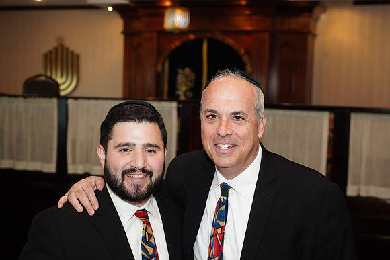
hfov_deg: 35.6
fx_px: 607
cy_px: 130
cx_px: 195
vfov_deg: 24.2
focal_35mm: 56
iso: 640
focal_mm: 56
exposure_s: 1/100
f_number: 4.5
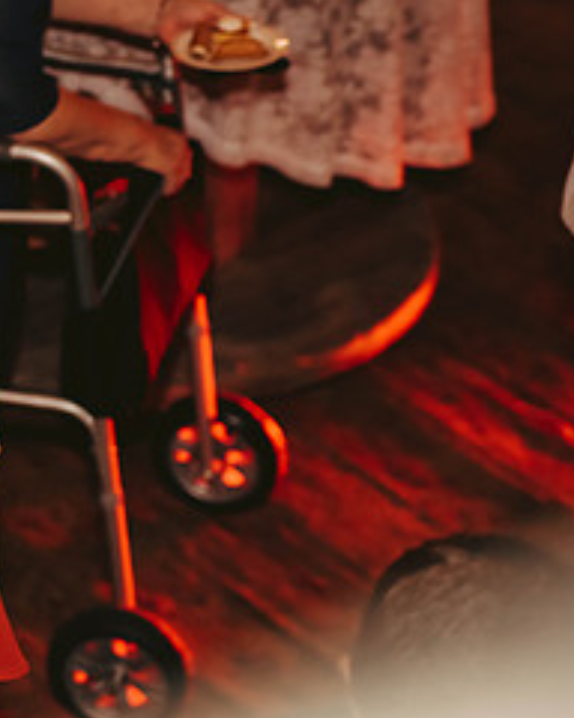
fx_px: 3610
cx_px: -272
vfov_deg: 11.3
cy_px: 187
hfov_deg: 8.9
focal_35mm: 170
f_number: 2.8
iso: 1250
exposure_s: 1/125
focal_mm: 75
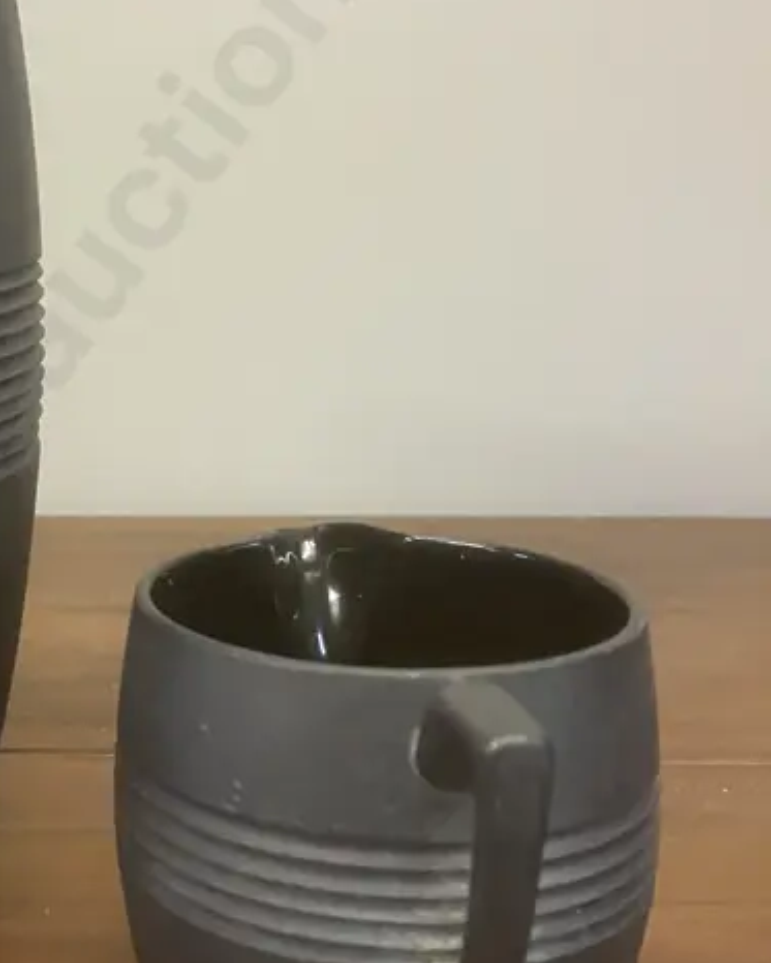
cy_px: 428
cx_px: -19
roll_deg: +1.4
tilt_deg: -10.8
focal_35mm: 60
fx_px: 1711
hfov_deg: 24.2
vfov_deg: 31.4
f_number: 1.8
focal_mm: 3.99
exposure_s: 1/50
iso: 320
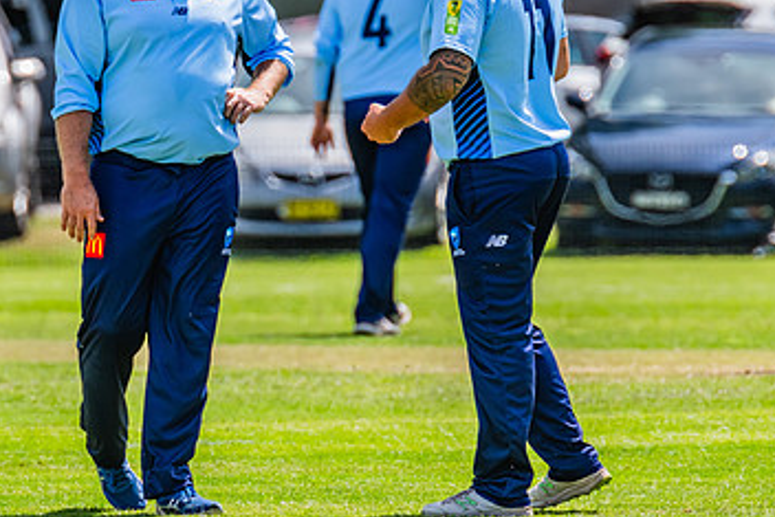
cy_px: 192
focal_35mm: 995
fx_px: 21428
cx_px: 229
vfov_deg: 1.4
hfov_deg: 2.1
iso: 800
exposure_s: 1/1250
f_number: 10
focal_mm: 600
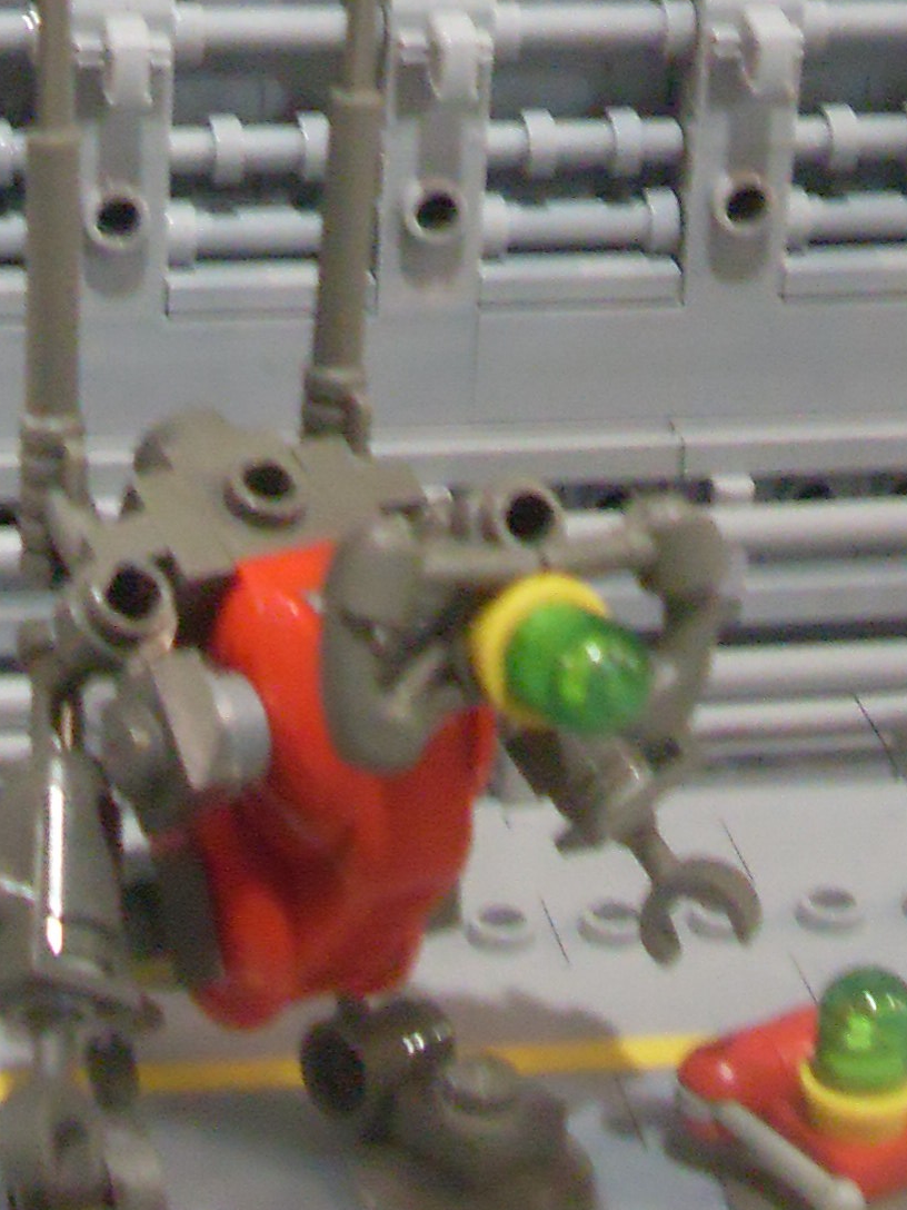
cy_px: -151
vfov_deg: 17.1
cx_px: 310
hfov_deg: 13.3
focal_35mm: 111
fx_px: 3878
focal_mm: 6.3
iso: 200
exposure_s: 1/8
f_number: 2.8
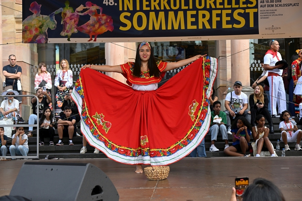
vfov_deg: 23.4
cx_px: 151
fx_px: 487
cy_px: 100
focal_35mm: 58
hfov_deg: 34.5
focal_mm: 58
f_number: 6.3
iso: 640
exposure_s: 1/400
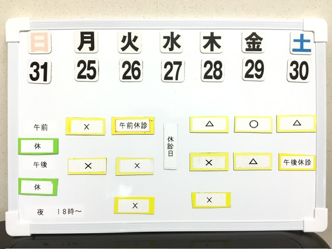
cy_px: 124
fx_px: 297
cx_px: 166
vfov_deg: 45.4
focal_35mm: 31
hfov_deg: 58.4
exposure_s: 1/30
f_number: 2.4
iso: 40
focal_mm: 3.3
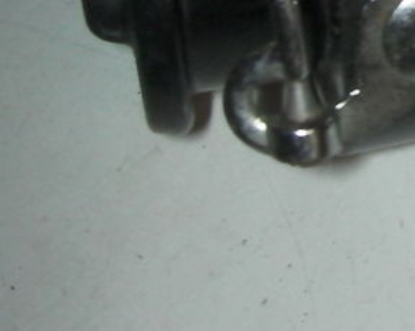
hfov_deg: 13.9
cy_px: -174
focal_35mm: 129
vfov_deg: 11.4
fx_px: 1583
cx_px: 651
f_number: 5.6
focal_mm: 6.3
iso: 200
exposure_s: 1/30
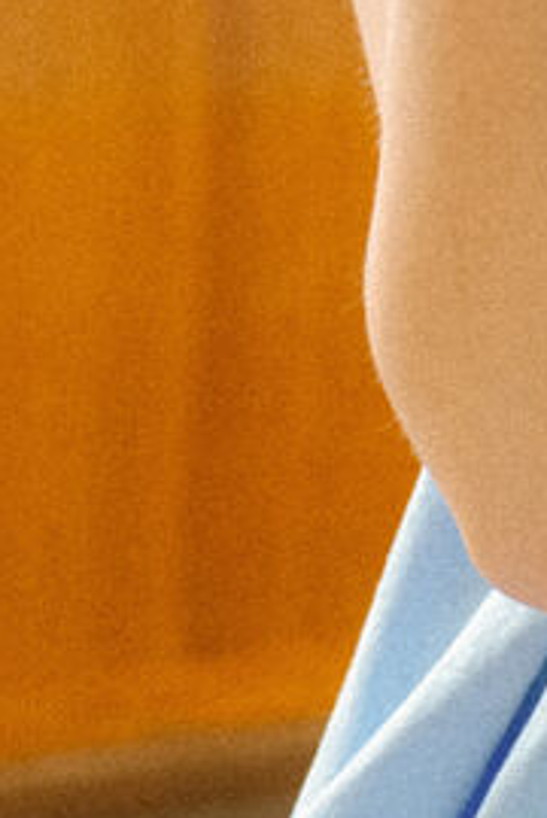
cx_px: 675
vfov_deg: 3.9
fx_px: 12002
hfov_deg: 2.6
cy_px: -602
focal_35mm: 528
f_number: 2.5
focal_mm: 79
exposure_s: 1/400
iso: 400
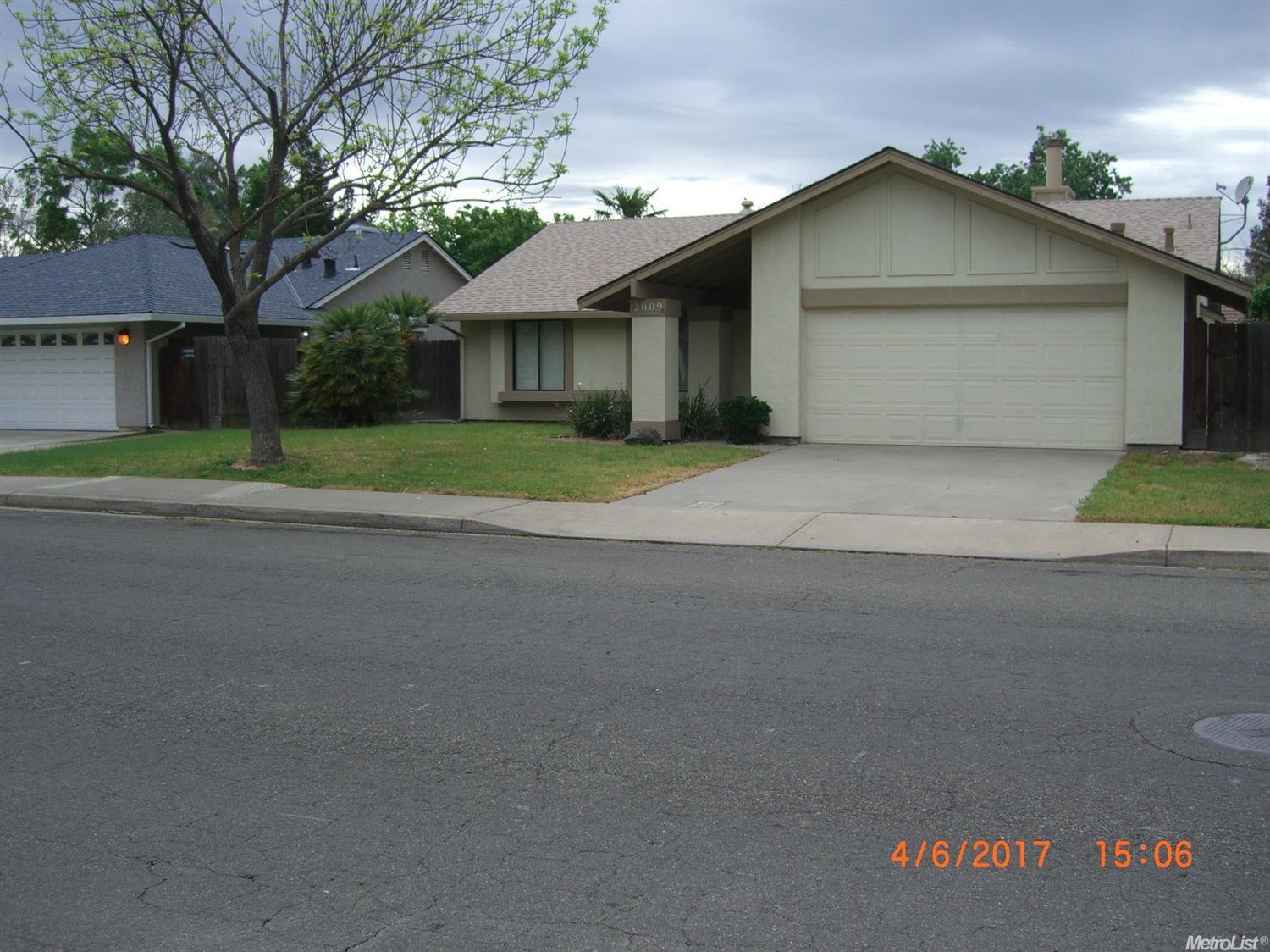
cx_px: 635
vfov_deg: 37.7
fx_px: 1394
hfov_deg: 49.0
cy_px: 476
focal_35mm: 38
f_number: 2.8
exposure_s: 1/640
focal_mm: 7.9
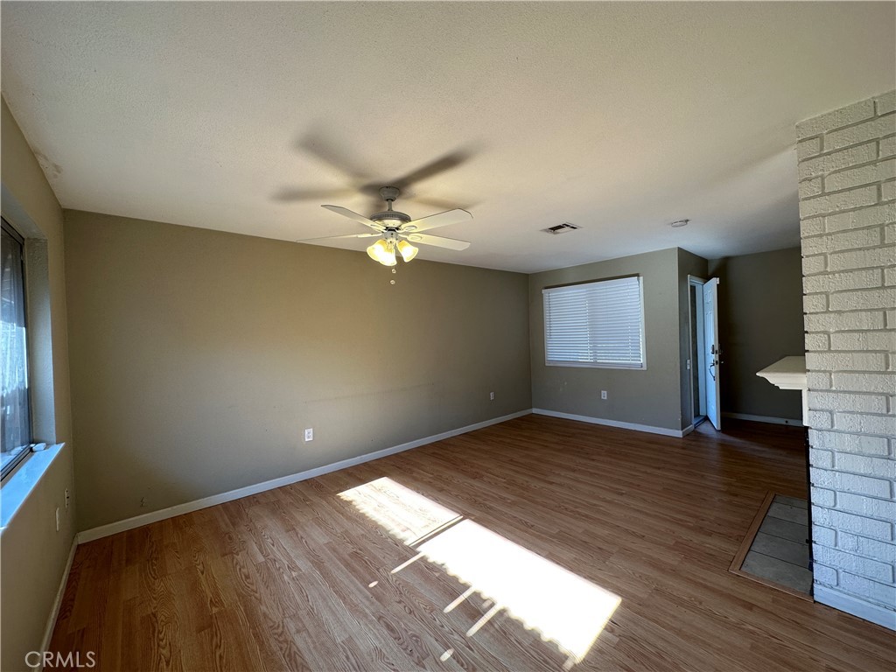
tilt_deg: -1.1
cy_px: 336
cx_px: 448
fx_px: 362
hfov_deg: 102.1
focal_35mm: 14
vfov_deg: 85.7
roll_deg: +1.7
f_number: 2.2
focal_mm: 2.22
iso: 80
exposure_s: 1/99
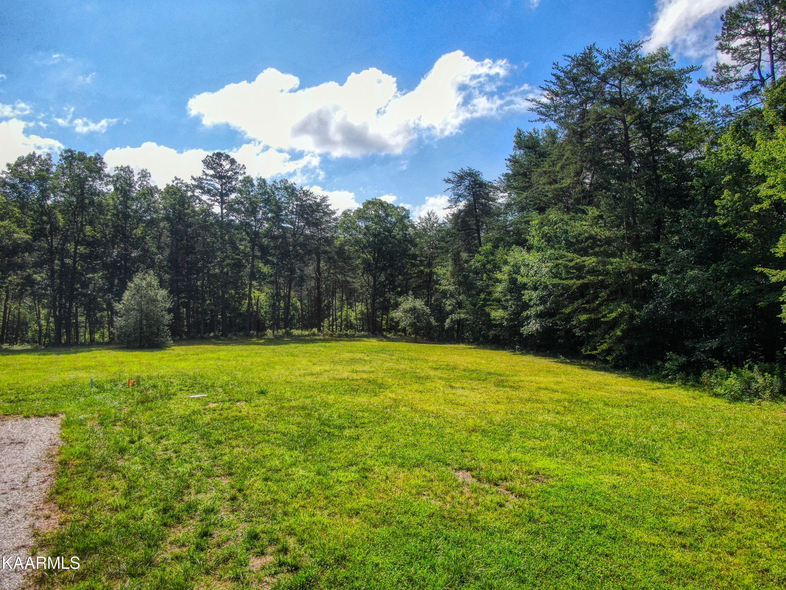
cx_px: 393
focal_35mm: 24
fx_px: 545
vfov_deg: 56.8
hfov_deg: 71.6
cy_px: 295
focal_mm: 4.4
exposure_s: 1/1600
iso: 100
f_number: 2.8
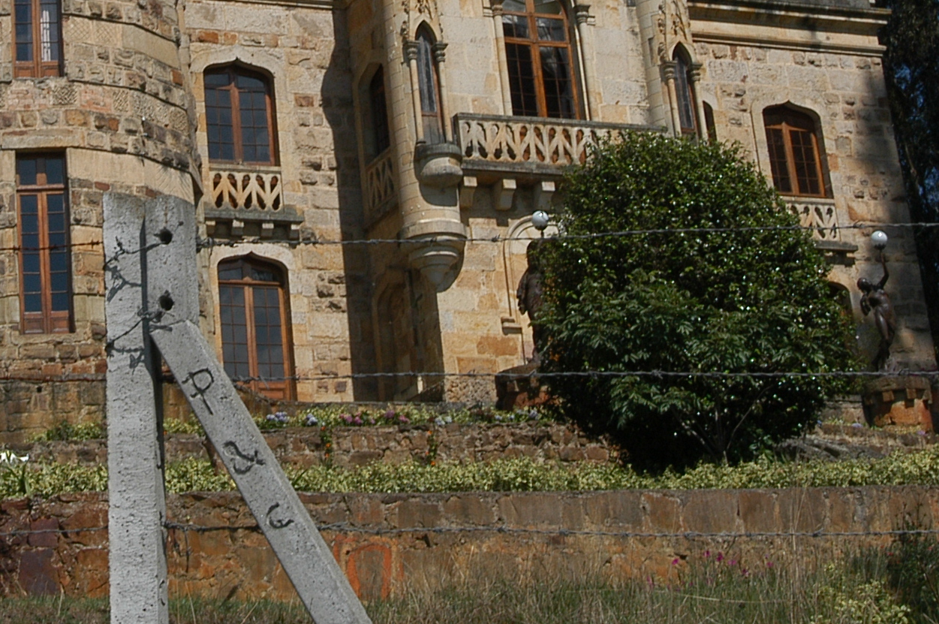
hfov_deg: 22.4
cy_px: -2
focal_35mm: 90
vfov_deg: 14.9
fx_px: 2350
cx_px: 257
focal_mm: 25
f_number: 16
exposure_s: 1/125
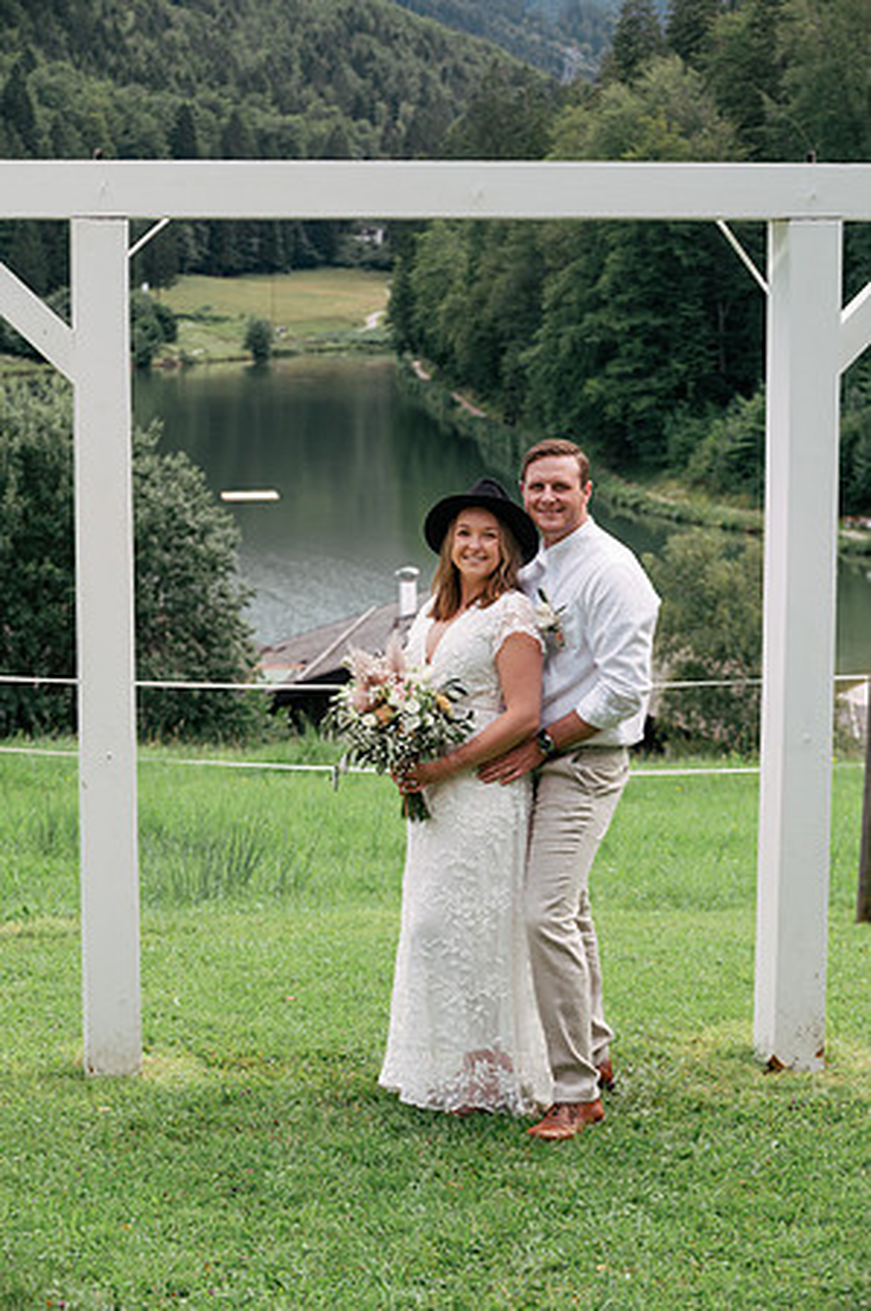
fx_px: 2983
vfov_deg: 24.8
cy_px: 656
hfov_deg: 16.6
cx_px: 436
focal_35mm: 82
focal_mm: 82
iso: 500
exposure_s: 1/250
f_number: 6.3
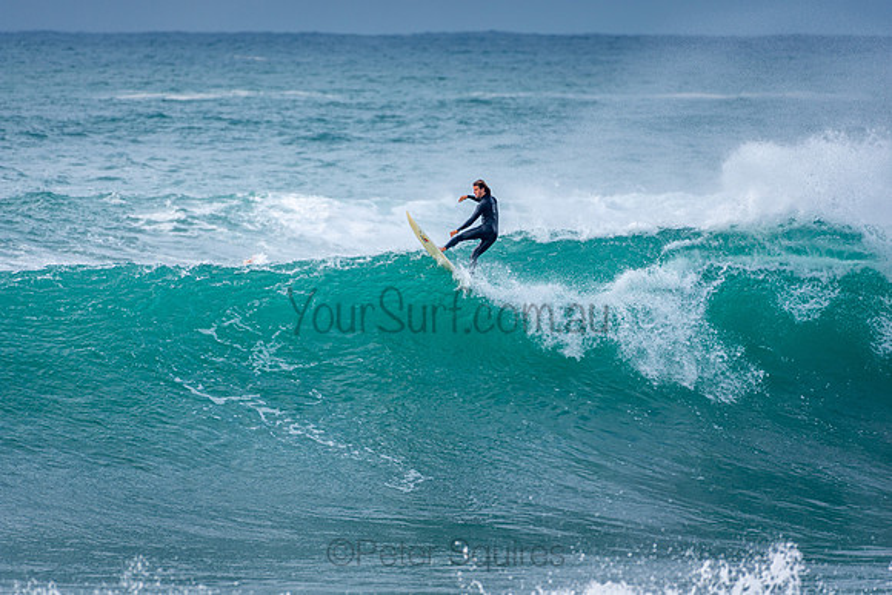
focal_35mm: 750
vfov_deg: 1.8
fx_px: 18587
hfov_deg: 2.7
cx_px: 446
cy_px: 298
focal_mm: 500
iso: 110
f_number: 5.6
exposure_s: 1/500
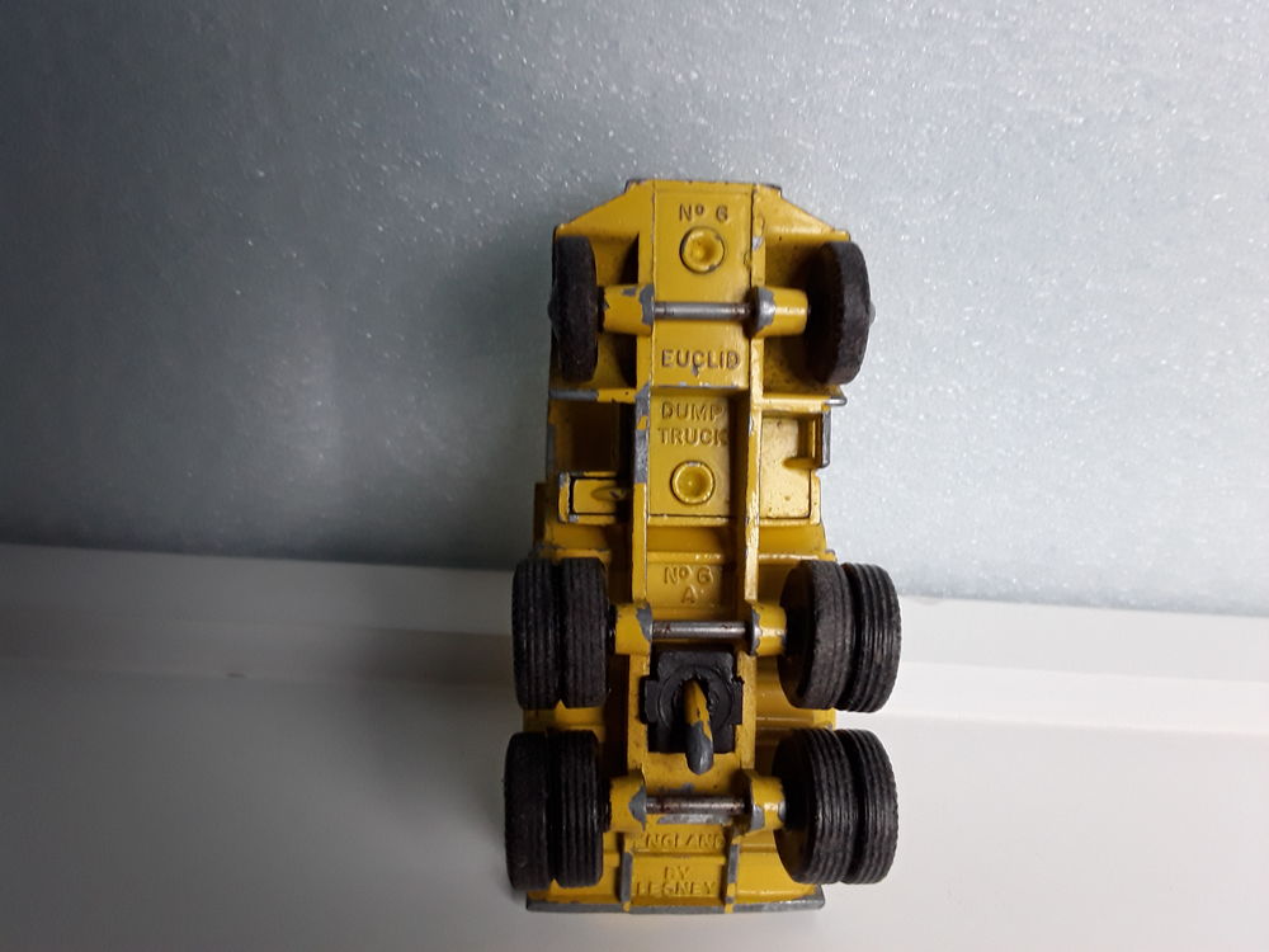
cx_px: 634
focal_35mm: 27
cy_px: 476
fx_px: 990
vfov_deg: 51.4
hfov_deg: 65.3
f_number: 1.9
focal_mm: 2.91
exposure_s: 1/30
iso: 100
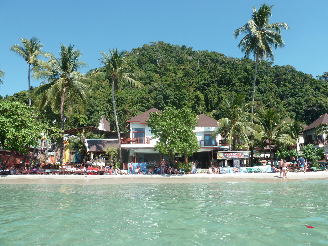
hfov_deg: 69.4
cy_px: 123
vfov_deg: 54.9
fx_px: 237
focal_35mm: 25
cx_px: 164
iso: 80
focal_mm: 4.1
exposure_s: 1/400
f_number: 4
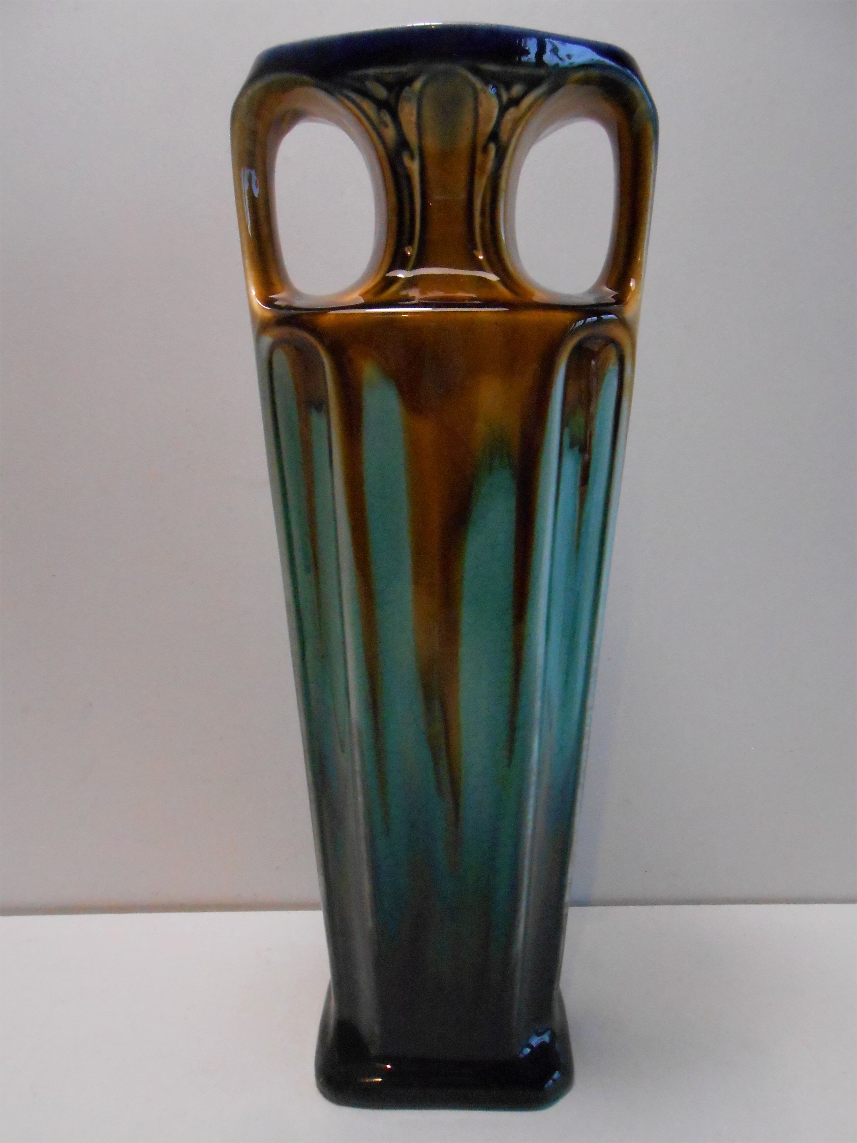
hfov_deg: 53.1
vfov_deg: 67.3
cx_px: 428
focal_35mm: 26
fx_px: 858
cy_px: 572
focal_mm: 4.6
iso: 800
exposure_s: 1/125
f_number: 3.5
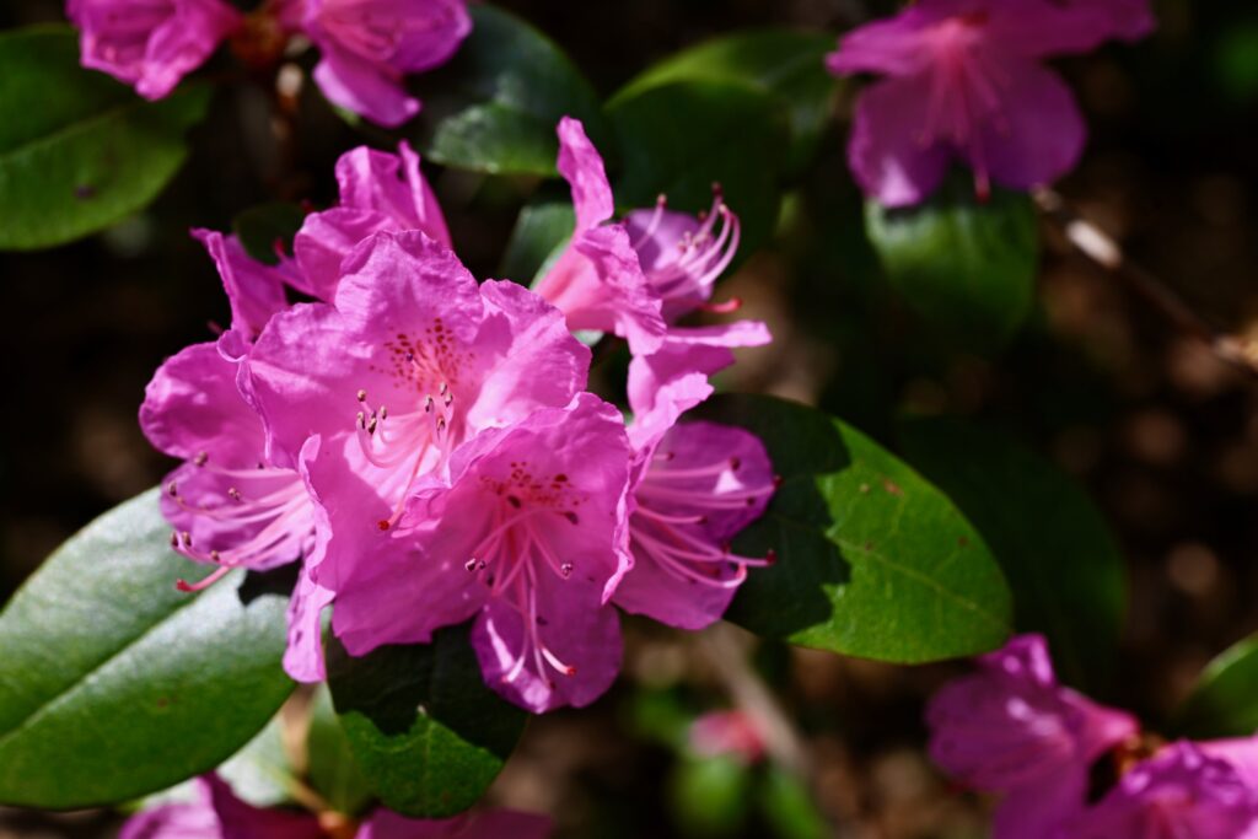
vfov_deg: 27.0
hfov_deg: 39.6
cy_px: 420
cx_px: 629
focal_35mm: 50
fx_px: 1747
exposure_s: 1/200
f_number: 10
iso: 100
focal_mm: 50
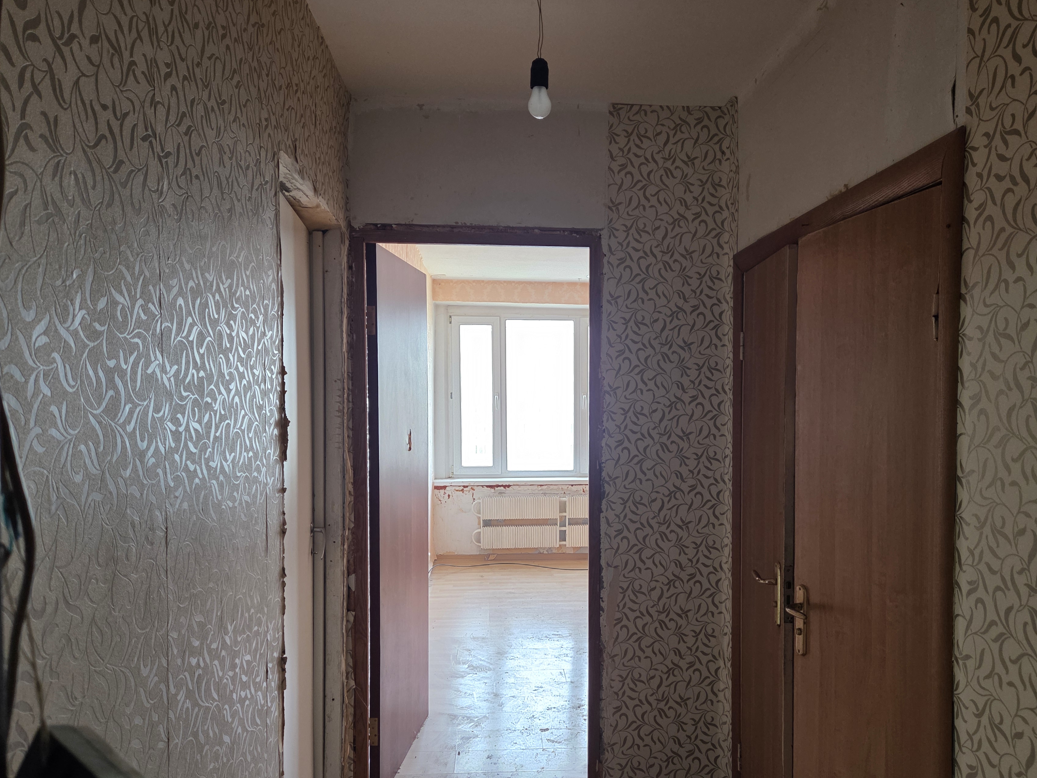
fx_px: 809
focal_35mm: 27
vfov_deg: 51.2
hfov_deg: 65.2
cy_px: 439
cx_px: 561
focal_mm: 5.4
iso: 320
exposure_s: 1/100
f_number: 1.8
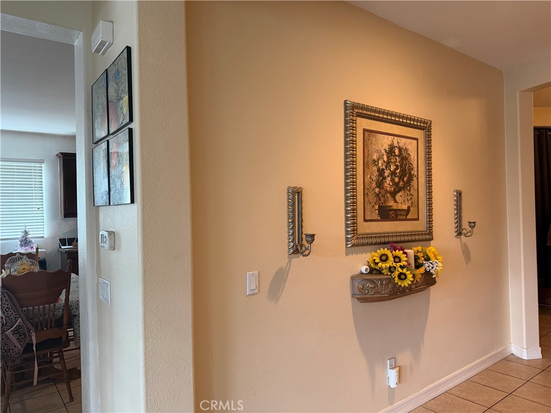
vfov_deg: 56.8
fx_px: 382
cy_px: 206
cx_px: 276
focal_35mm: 24
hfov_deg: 71.6
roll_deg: +1.8
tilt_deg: +0.5
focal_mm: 6.76
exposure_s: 1/60
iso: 320
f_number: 1.78
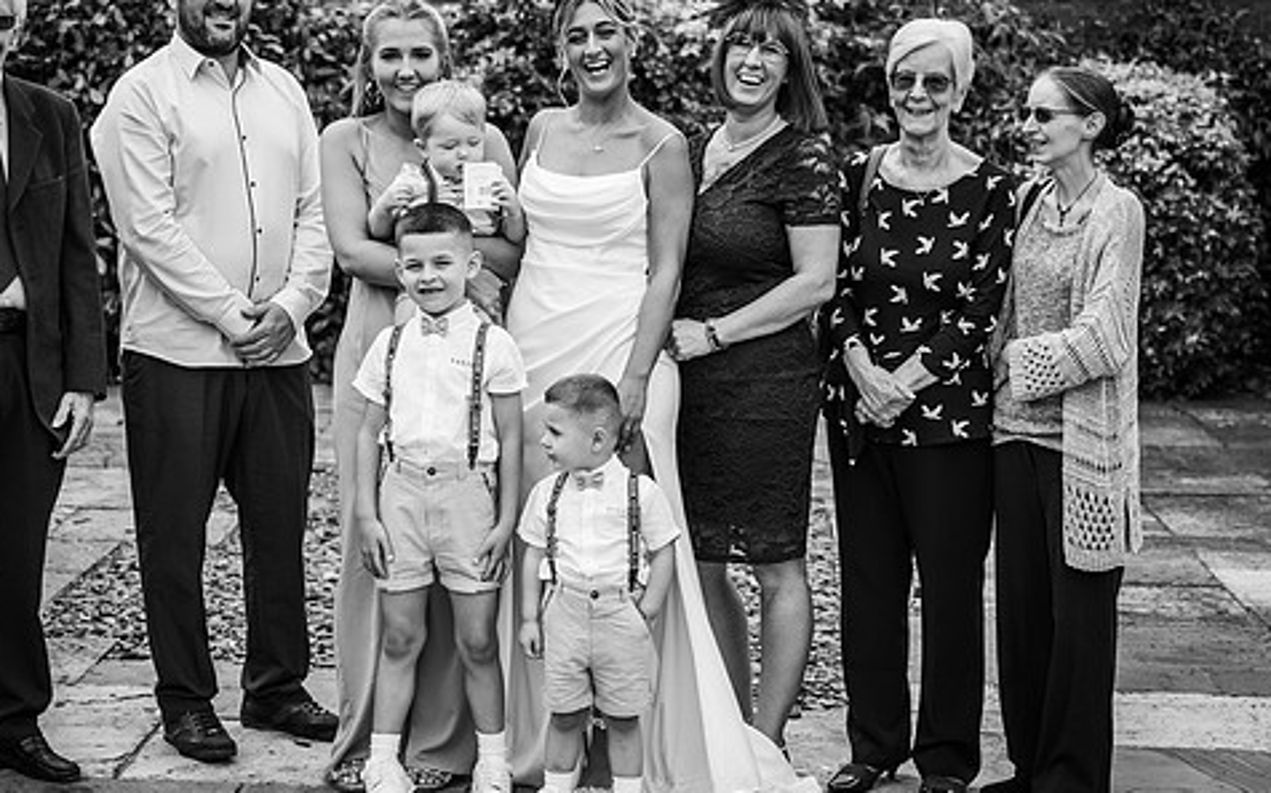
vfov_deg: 17.6
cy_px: 348
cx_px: 577
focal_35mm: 74
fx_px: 2562
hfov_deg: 27.8
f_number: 2.8
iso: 100
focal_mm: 57
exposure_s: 1/500
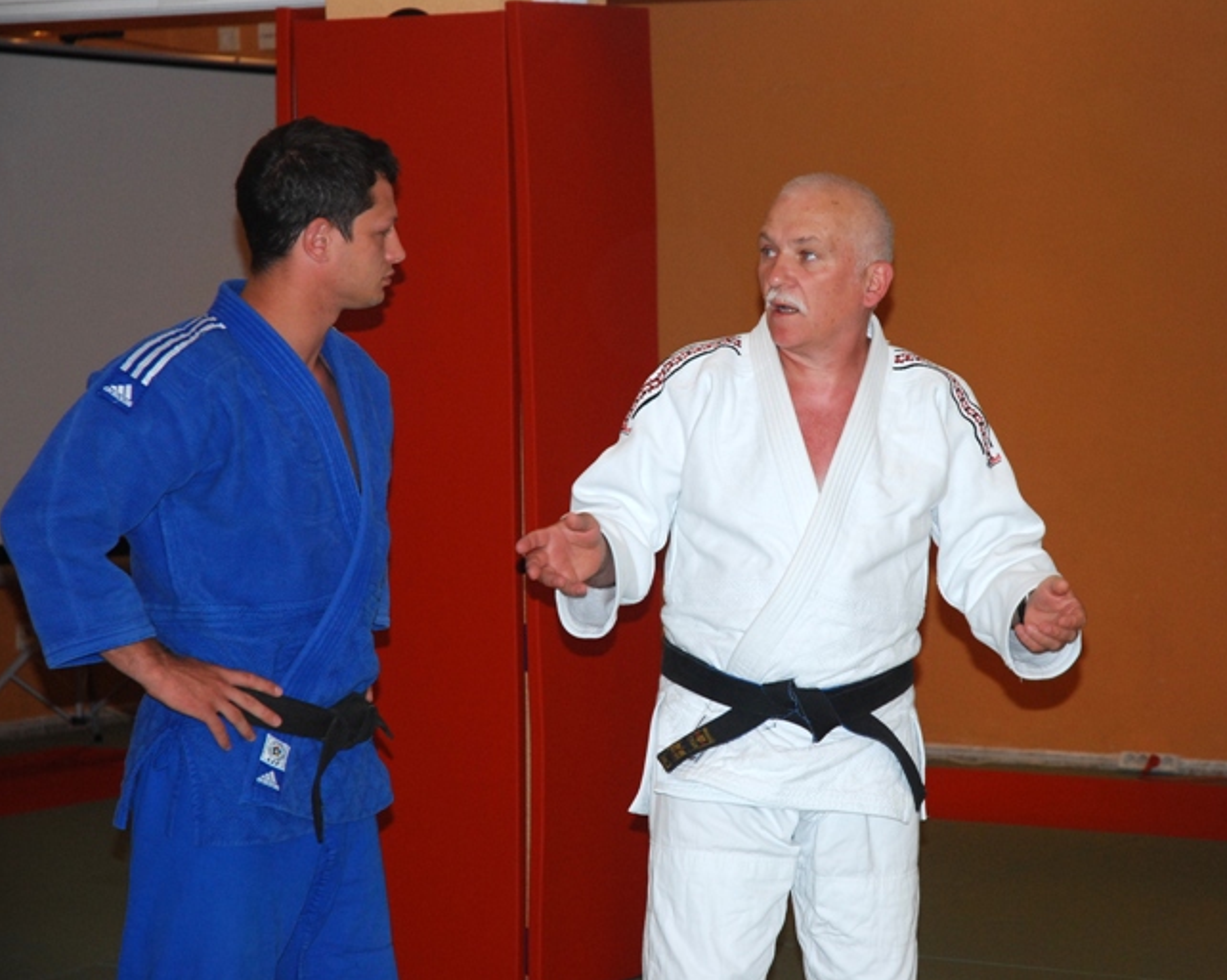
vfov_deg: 12.9
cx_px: 709
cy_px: 491
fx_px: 4319
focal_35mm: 119
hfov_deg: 16.2
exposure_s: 1/60
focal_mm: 70
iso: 560
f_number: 4.5
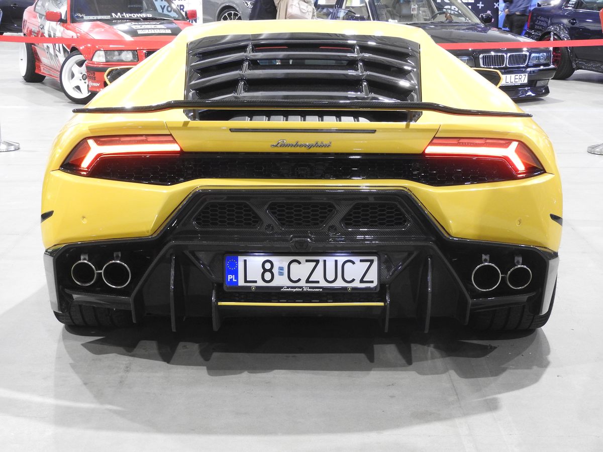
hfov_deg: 29.8
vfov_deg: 22.6
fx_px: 1132
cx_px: 302
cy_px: 226
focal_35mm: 65
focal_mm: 11.6
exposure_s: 1/8
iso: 400
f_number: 4.2
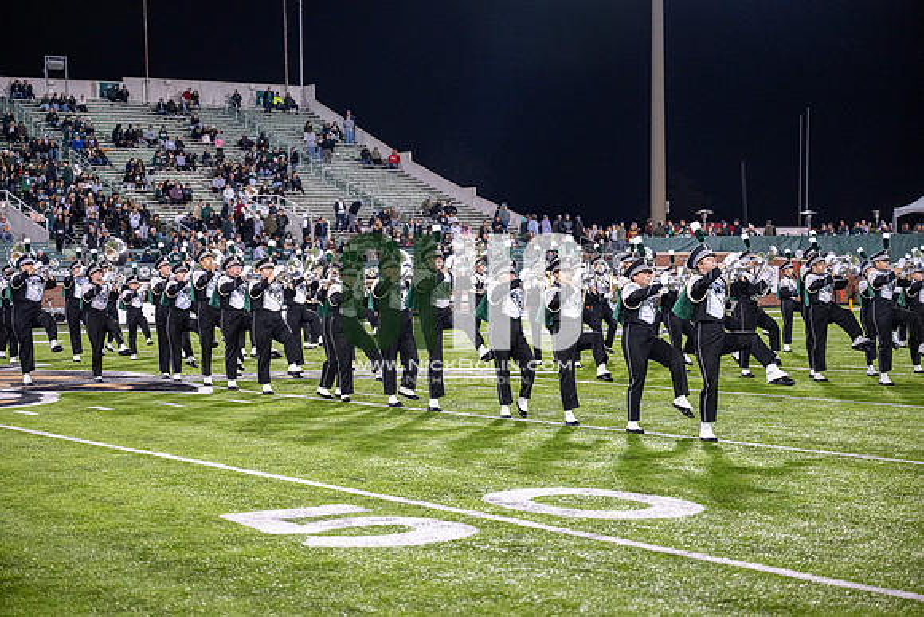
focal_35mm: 70
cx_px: 462
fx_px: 1797
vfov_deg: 19.5
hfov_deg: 28.8
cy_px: 308
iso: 1250
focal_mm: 70
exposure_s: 1/500
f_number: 3.2
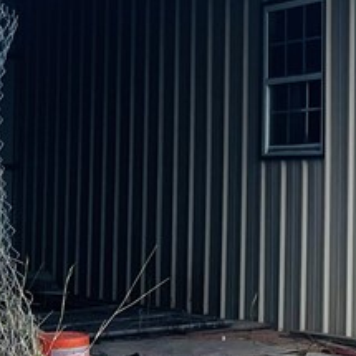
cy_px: 116
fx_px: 1222
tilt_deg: +1.5
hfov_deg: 16.3
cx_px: 354
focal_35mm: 105
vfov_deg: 16.5
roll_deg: -0.2
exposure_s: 1/110
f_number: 1.6
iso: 125
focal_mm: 5.1
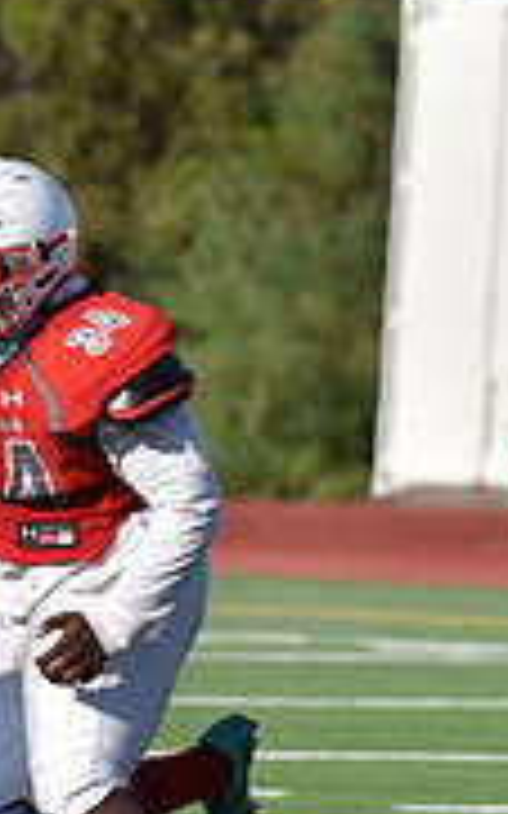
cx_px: -103
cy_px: 587
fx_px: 21704
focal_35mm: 979
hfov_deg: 1.3
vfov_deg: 2.1
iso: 800
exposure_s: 1/3200
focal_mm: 300
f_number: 8
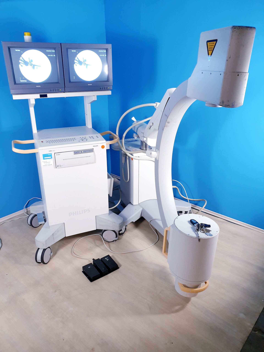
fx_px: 264
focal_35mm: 26
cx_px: 132
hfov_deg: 53.1
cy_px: 176
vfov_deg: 67.3
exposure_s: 1/50
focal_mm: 4.3
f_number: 2.4
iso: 160
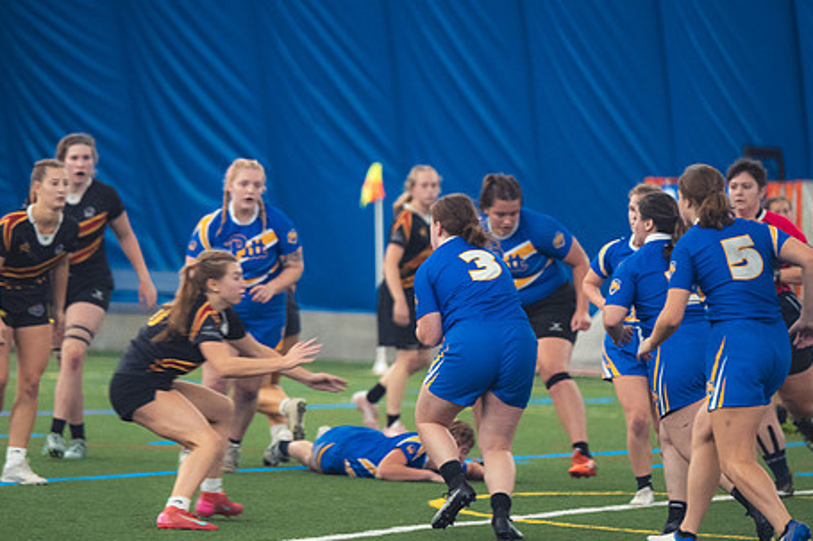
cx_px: 377
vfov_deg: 4.0
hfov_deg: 6.0
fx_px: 7765
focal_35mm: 344
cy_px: 273
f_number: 2.8
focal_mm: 180
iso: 2800
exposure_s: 1/320
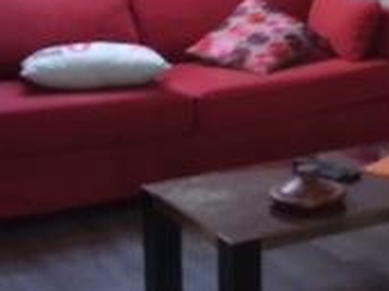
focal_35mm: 95
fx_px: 1067
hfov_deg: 19.5
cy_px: 125
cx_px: 464
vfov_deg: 15.5
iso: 80
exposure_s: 1/15
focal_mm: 2.91
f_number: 1.9
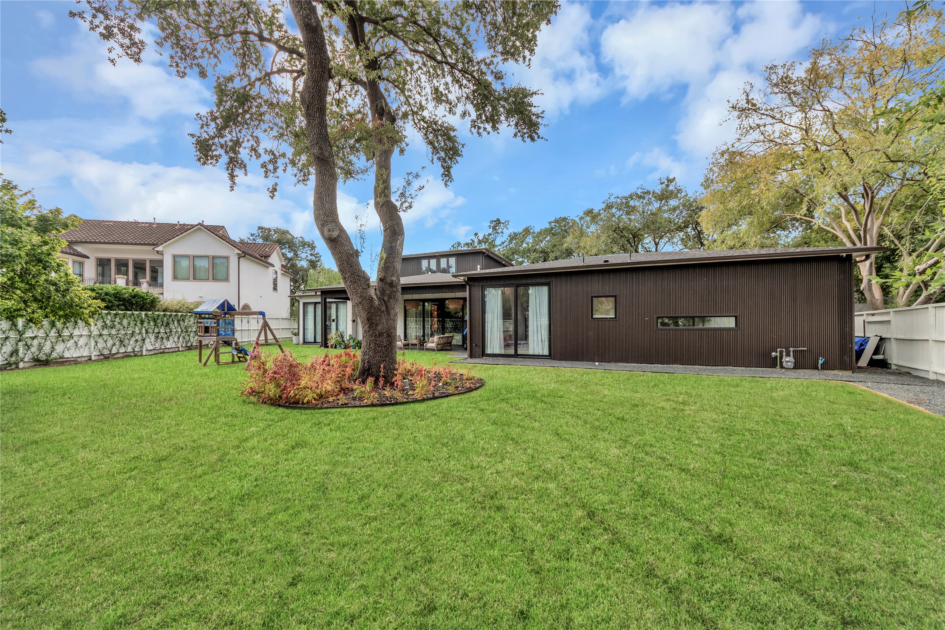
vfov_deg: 90.0
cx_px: 472
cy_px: 315
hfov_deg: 112.6
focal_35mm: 12
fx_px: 315
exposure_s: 1/320
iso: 100
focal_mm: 8
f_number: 9
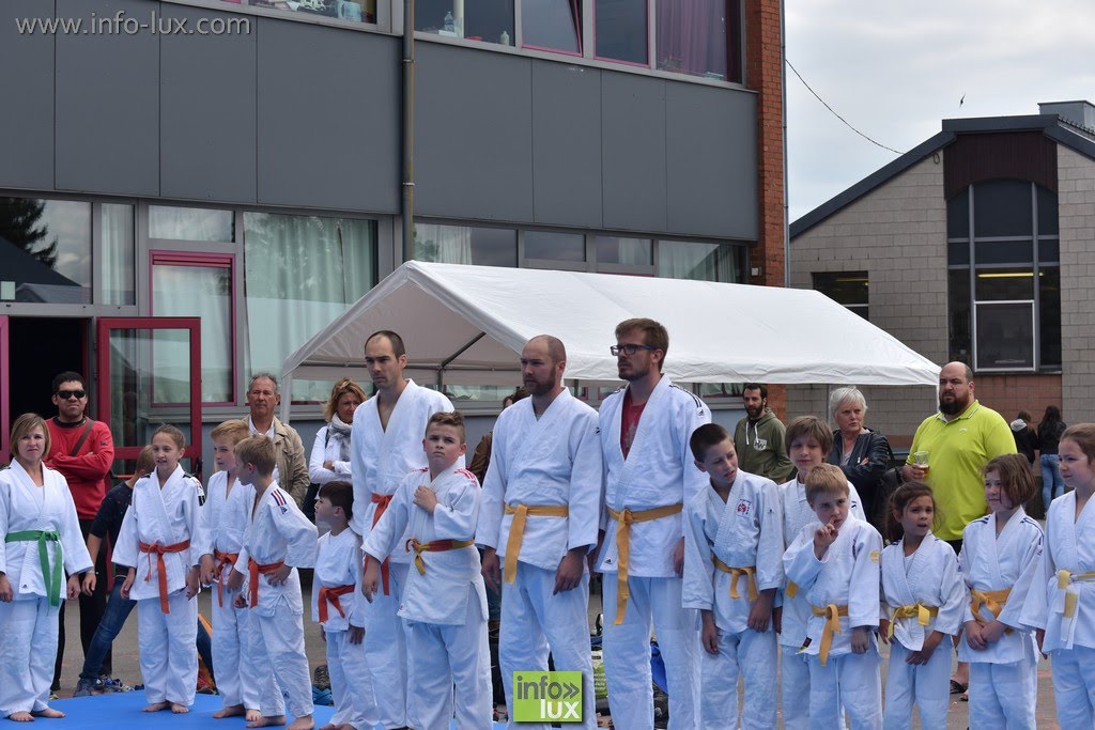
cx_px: 548
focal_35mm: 75
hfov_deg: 27.0
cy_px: 365
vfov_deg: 18.2
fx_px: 2281
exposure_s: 1/500
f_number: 6.3
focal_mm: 50
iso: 100
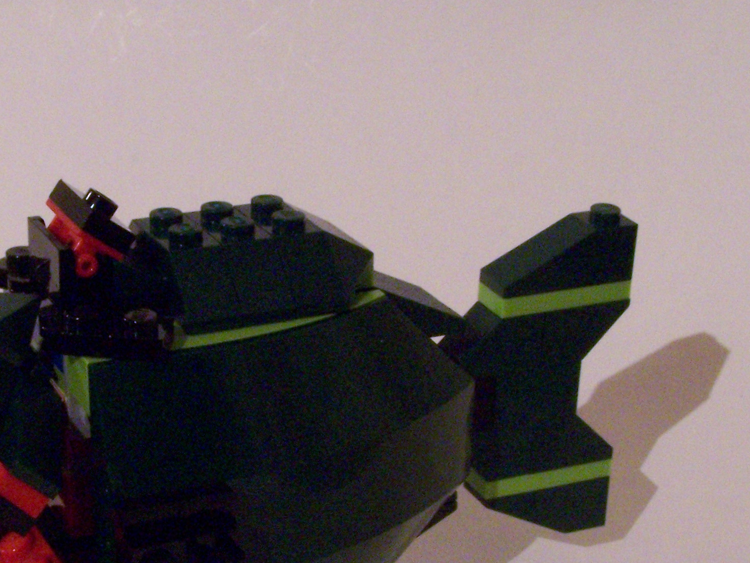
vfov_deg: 16.5
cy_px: 411
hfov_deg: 21.9
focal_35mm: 89
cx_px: 224
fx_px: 1928
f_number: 8
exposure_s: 1/2
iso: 400
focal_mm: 8.5
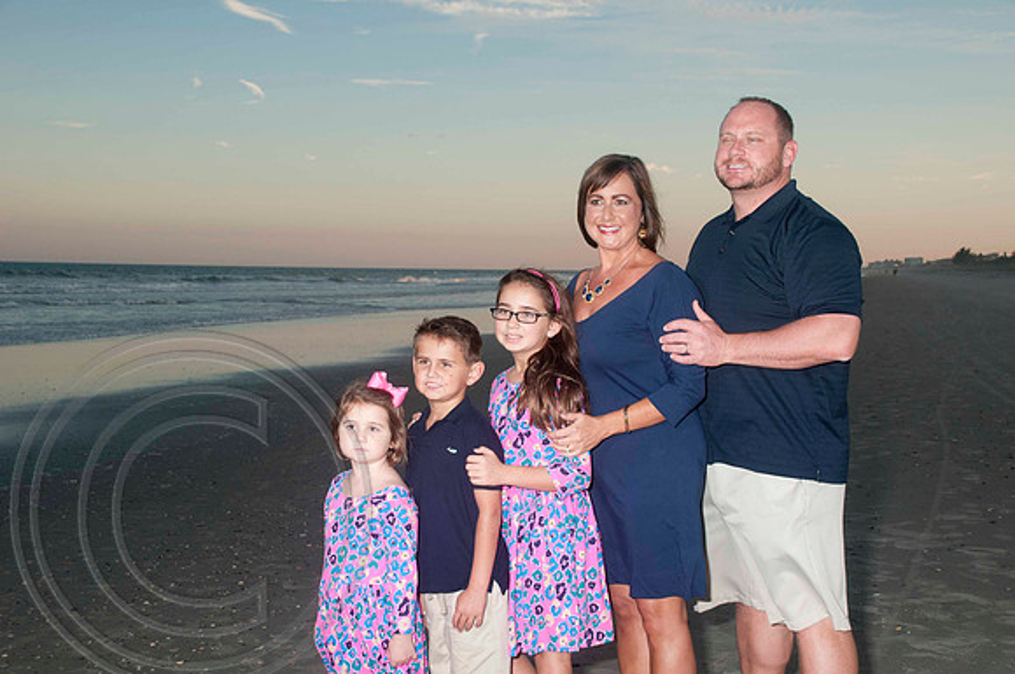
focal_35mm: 52
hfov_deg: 37.9
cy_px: 337
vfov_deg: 25.7
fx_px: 1478
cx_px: 508
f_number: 8
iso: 200
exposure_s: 1/160
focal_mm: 35
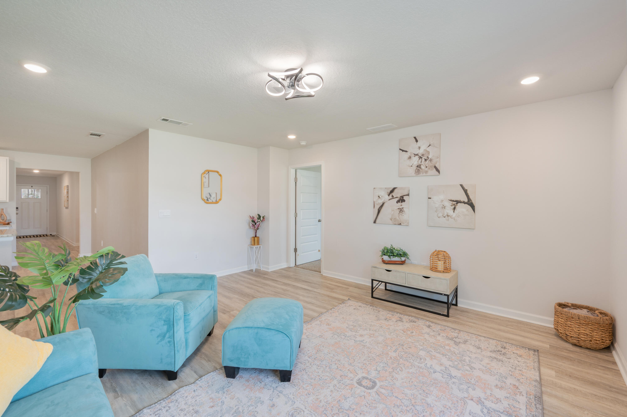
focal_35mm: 15
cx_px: 314
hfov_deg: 100.4
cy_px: 208
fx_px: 261
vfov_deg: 77.2
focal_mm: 15
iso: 400
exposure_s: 1/25
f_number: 8
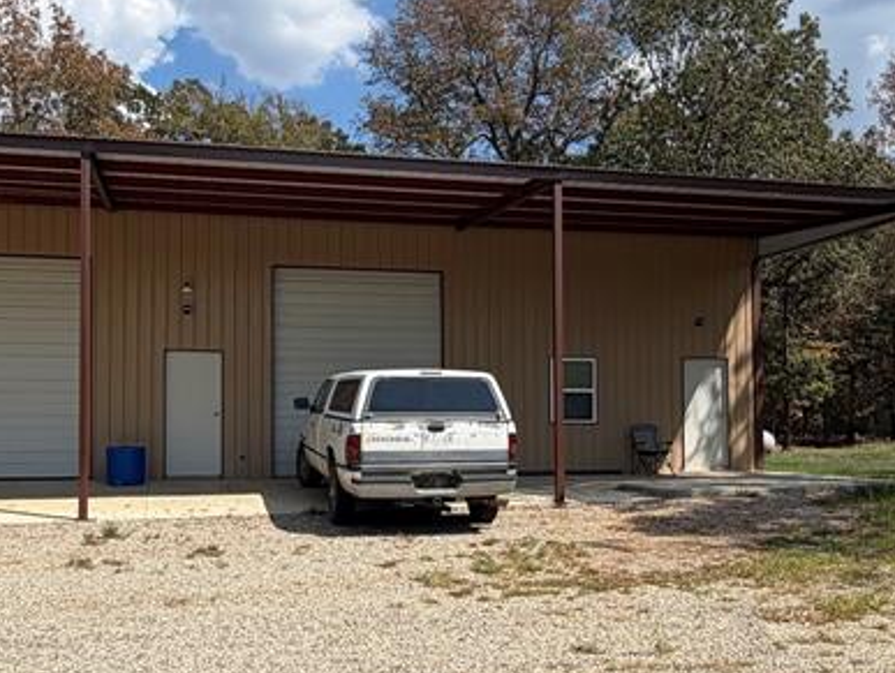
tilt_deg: +2.2
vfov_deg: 38.6
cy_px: 400
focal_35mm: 37
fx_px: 958
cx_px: 395
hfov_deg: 50.0
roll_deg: +2.9
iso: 20
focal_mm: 2.22
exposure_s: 1/1001
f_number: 2.2
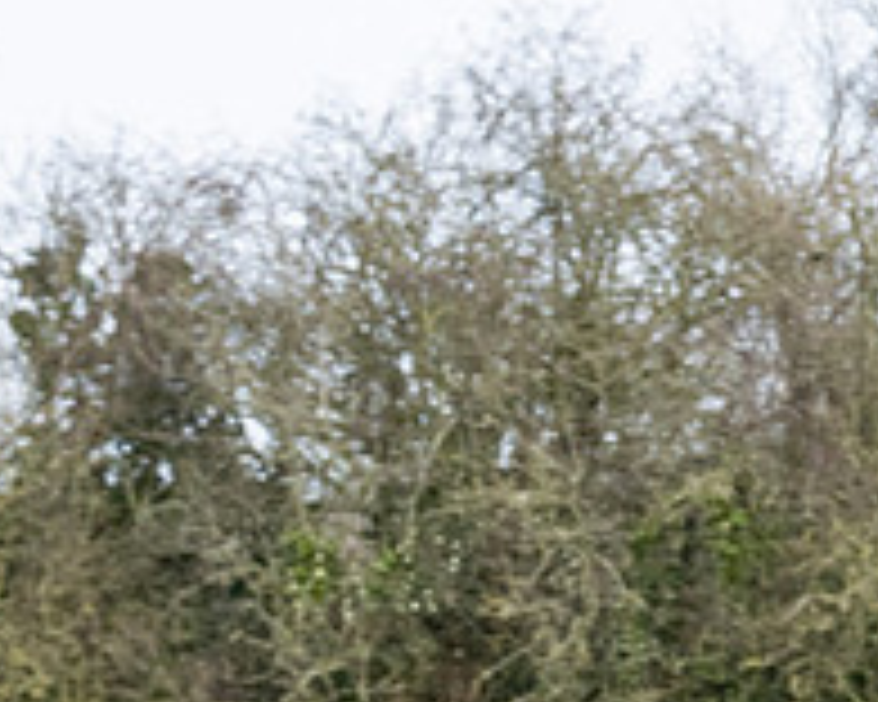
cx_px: 1487
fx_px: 12733
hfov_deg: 3.9
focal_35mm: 490
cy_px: 1388
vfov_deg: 3.1
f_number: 5
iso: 400
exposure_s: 1/1000
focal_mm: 70
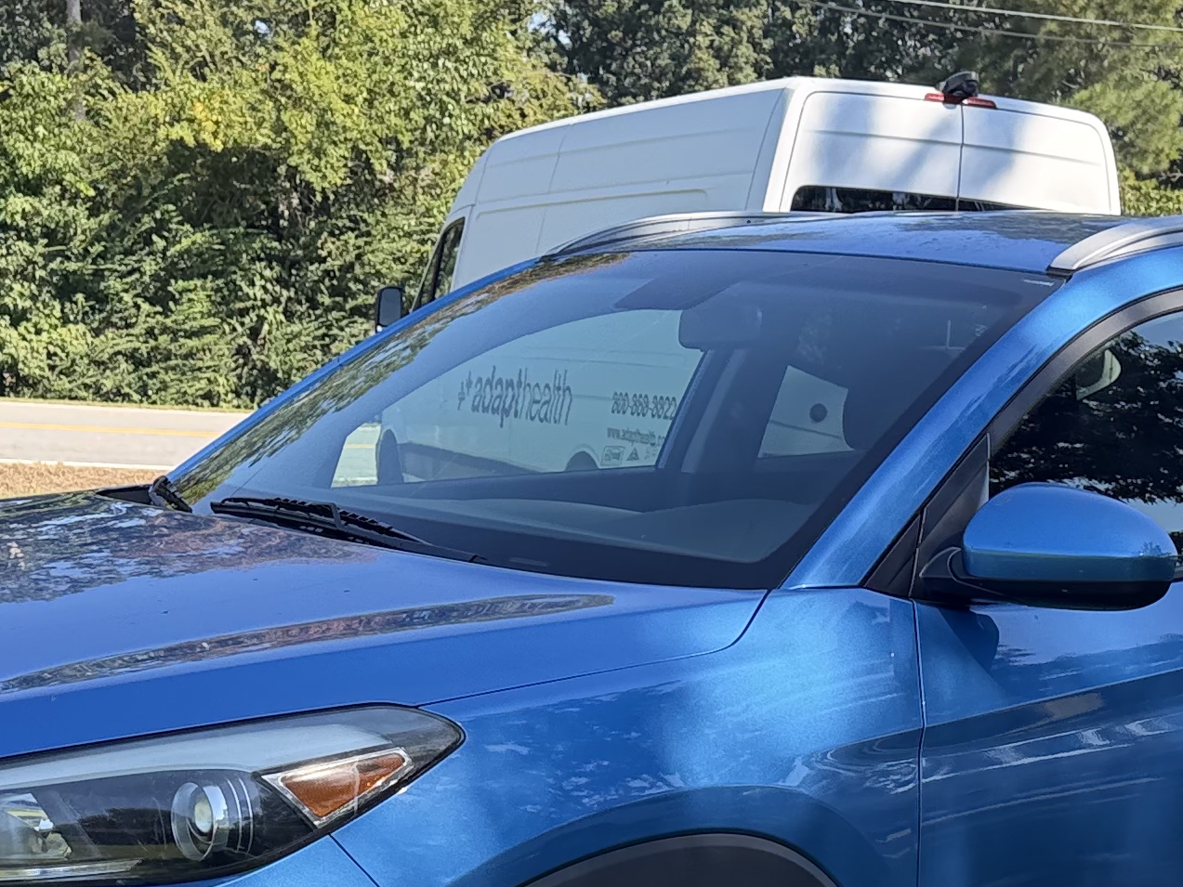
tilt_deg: -9.9
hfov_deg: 25.7
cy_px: 959
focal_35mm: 76
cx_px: 577
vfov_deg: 18.7
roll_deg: -4.5
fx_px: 2598
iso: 100
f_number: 1.78
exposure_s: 1/1211
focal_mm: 6.76
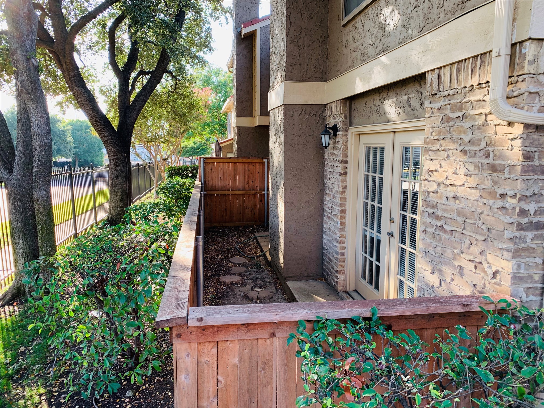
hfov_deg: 67.3
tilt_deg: -6.3
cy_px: 204
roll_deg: -1.2
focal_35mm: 26
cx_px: 272
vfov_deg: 53.1
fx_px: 409
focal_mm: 4.25
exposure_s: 1/121
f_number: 1.8
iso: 50
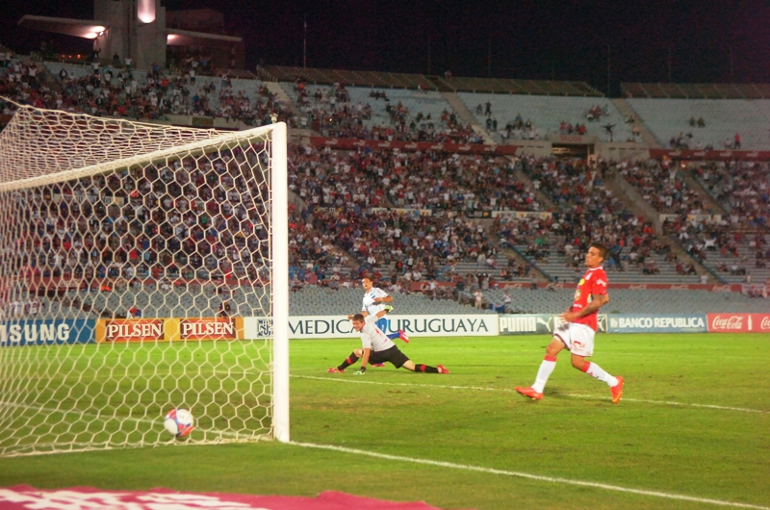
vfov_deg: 18.8
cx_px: 385
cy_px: 255
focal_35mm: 72
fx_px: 1537
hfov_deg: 28.1
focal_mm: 48
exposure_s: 1/320
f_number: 2.8
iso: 1250
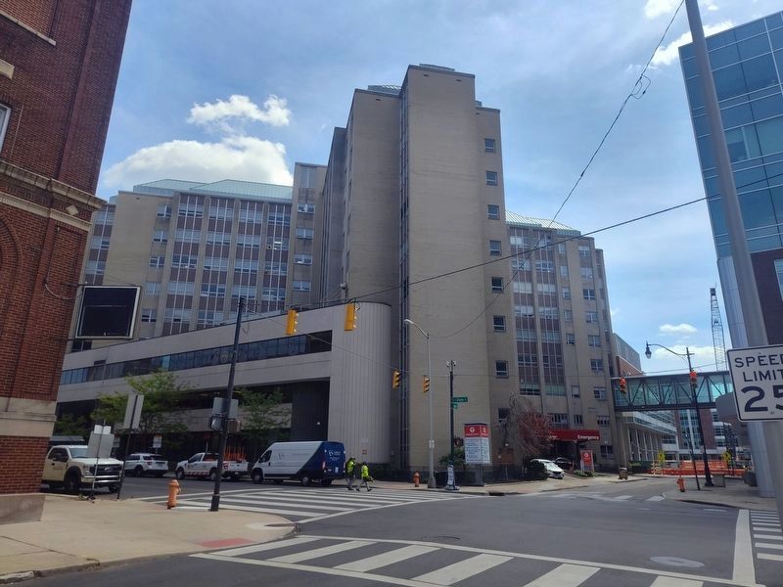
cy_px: 294
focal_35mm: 23
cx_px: 392
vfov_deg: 58.9
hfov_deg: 73.9
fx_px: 520
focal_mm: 5.56
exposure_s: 1/2087
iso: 100
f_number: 1.8
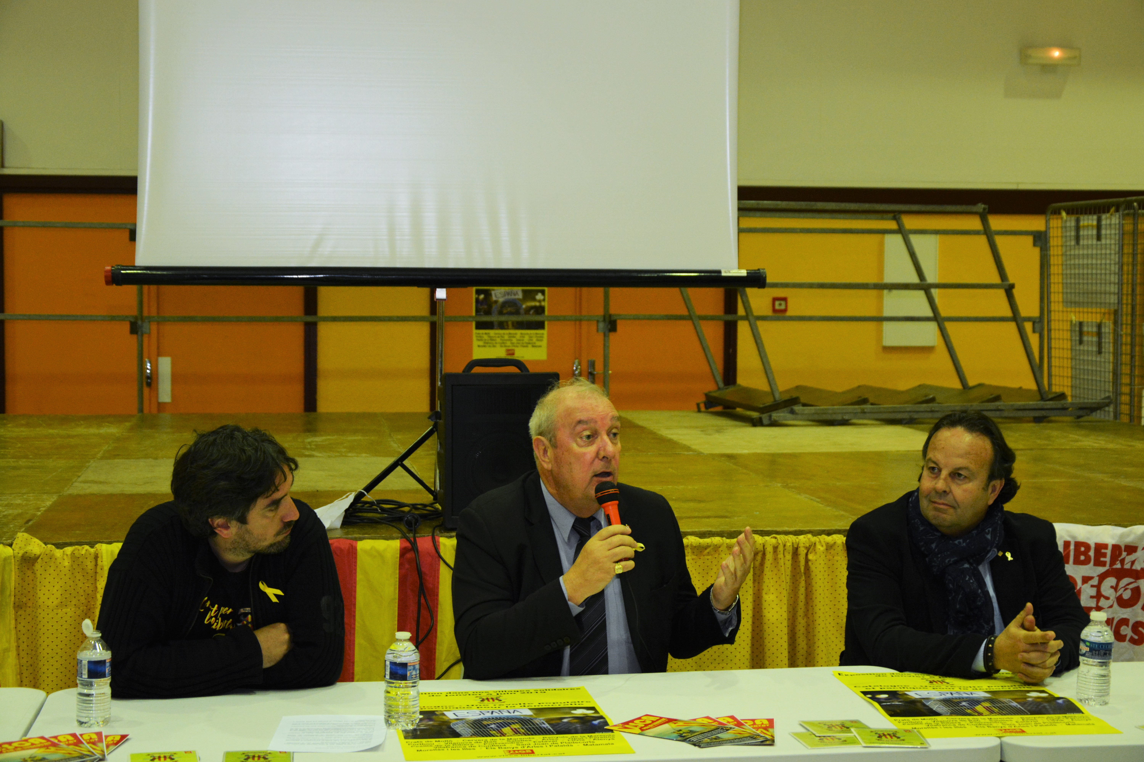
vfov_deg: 22.6
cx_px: 572
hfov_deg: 33.4
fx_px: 1907
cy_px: 381
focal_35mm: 60
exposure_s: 1/60
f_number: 4.5
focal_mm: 40
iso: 1250
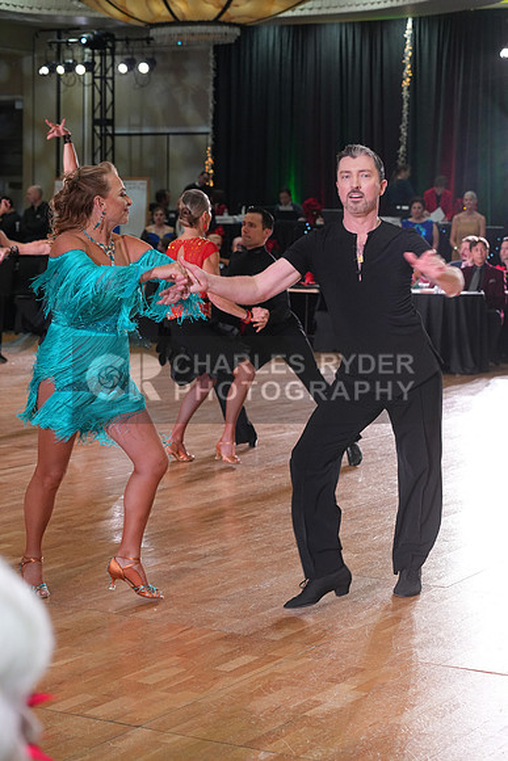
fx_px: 1629
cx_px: 254
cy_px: 380
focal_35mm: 77
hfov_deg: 17.7
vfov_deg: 26.3
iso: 2500
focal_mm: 77
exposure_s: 1/200
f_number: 5.6
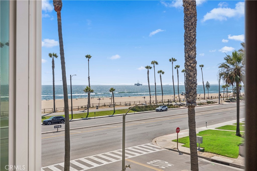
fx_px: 250
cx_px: 128
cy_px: 86
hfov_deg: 54.5
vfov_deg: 37.8
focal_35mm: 35
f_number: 10
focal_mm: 35
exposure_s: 1/320
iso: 80
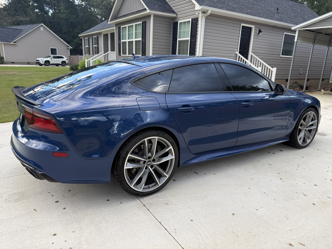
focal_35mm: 24
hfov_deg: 71.6
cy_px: 124
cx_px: 166
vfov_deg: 56.8
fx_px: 230
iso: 80
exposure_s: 1/338
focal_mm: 6.76
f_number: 1.78
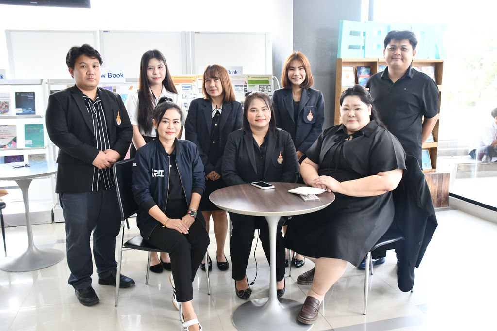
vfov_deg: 42.3
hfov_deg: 60.3
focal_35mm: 31
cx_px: 248
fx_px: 428
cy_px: 166
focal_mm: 21
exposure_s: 1/125
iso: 1250
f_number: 3.5
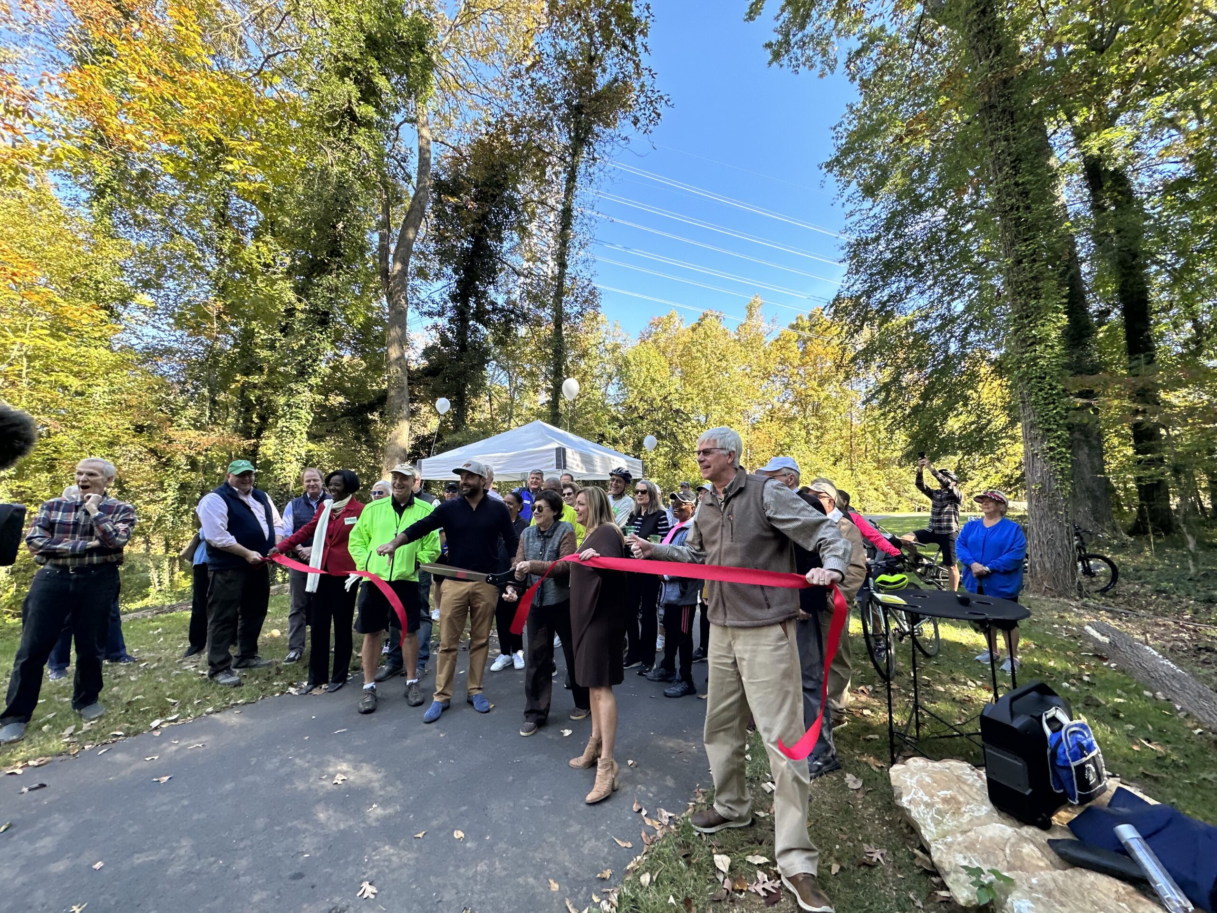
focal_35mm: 14
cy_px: 456
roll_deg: -2.6
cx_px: 608
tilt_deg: +6.3
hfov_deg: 102.1
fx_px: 492
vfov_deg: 85.7
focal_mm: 2.22
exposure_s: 1/197
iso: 40
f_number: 2.2
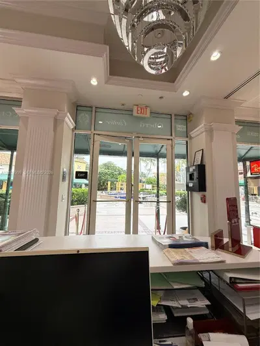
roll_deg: -1.8
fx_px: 140
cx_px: 130
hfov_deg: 85.7
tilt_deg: +7.0
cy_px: 173
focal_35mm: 14
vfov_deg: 102.1
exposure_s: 1/99
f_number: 2.2
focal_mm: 2.22
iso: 125
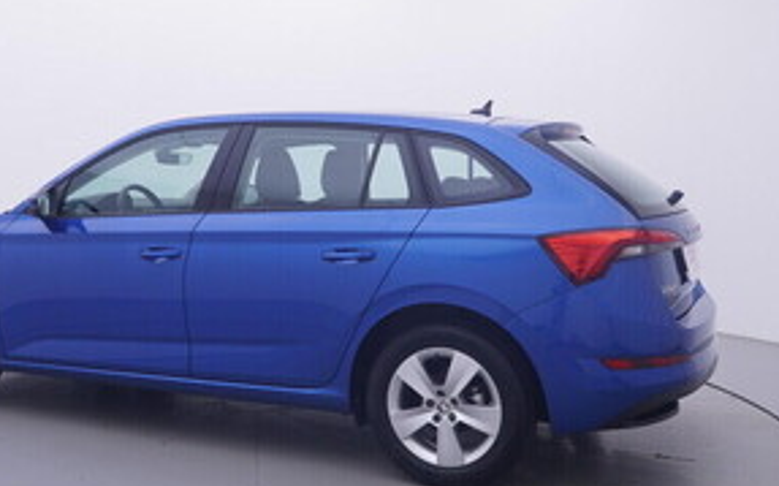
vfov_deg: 29.2
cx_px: 278
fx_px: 933
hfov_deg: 44.8
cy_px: 219
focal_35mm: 44
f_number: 5
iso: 200
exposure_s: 1/80
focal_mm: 15
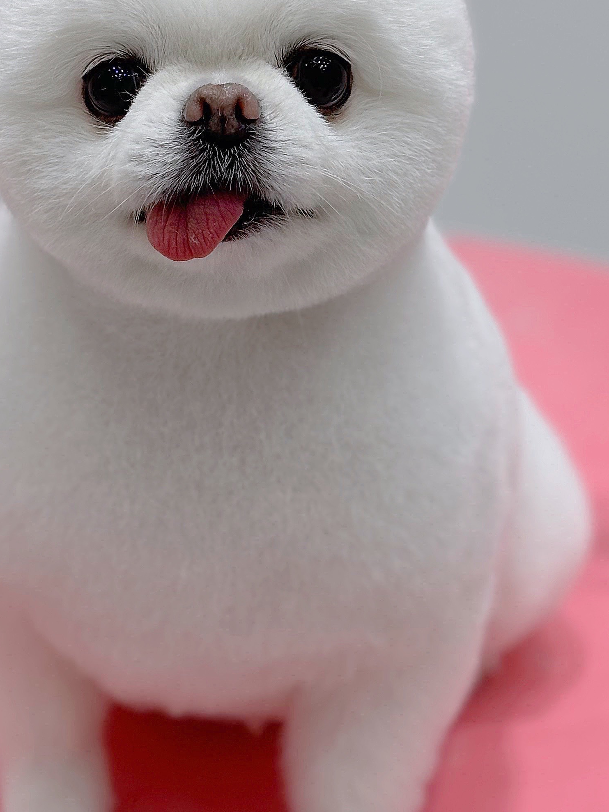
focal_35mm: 106
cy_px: 286
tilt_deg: -21.7
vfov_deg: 18.5
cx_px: 262
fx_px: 2487
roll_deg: -2.5
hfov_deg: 14.0
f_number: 1.6
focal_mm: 5.96
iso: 40
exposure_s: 1/170
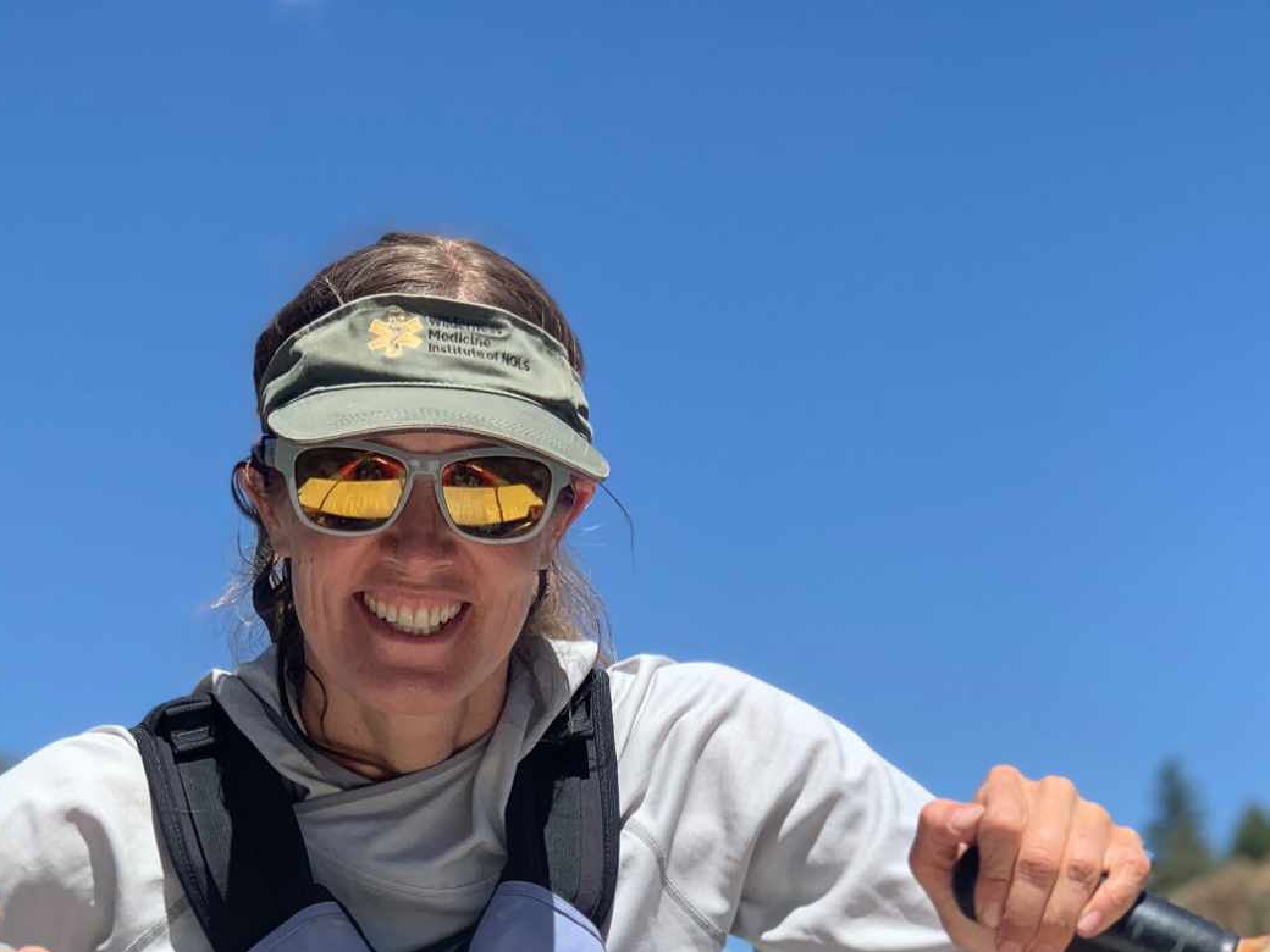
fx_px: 3669
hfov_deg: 19.6
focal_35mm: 100
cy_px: 875
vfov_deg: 14.6
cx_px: 601
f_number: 2.4
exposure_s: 1/786
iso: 16
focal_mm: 6
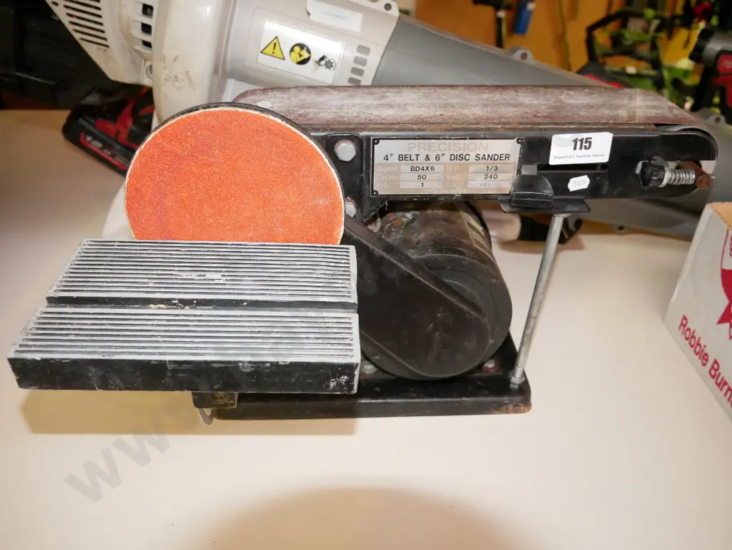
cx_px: 366
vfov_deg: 46.8
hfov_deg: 59.9
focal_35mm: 30
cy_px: 275
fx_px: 635
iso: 3200
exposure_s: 1/80
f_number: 4
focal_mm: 15
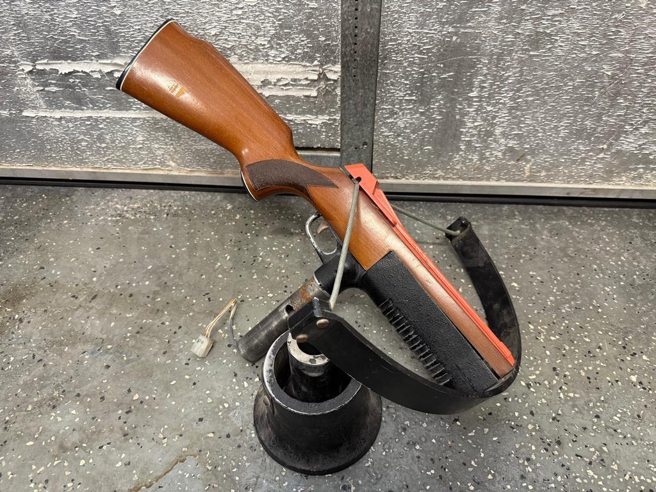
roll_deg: +0.8
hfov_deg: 71.6
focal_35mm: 24
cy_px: 246
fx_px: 455
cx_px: 328
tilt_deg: -44.5
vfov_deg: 56.8
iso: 400
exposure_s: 1/60
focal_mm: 6.76
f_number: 1.78
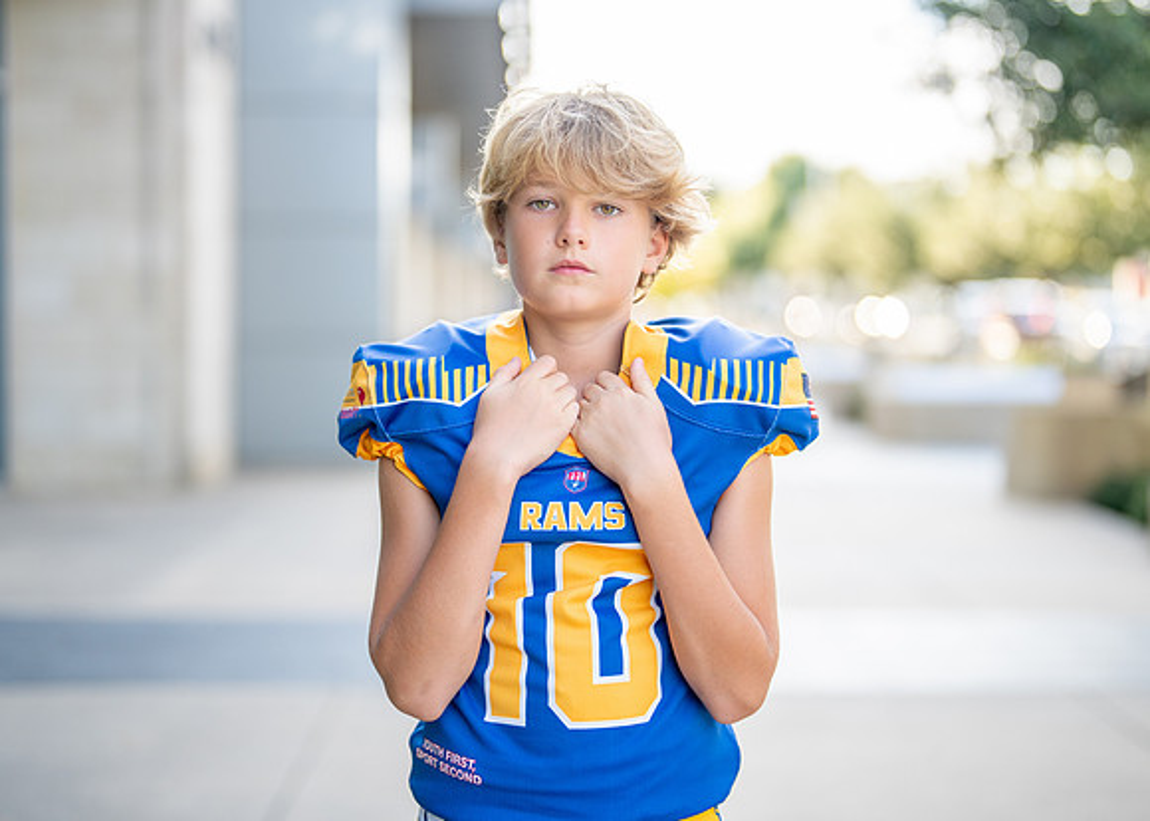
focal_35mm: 57
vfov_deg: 24.8
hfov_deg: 34.2
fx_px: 1868
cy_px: 386
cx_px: 573
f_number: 1.2
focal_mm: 50
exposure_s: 1/2000
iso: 200
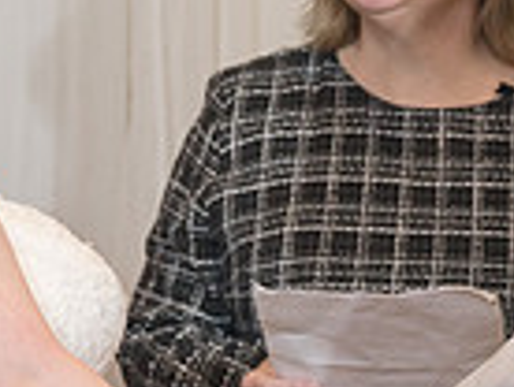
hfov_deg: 2.9
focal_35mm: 687
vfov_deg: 2.2
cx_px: 441
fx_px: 10219
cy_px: 175
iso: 2000
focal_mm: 155
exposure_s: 1/200
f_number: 4
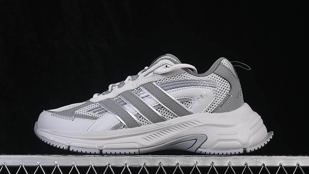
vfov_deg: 15.3
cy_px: 91
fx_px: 647
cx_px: 154
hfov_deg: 26.9
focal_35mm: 79
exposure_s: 1/80
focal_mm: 50
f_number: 8
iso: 160
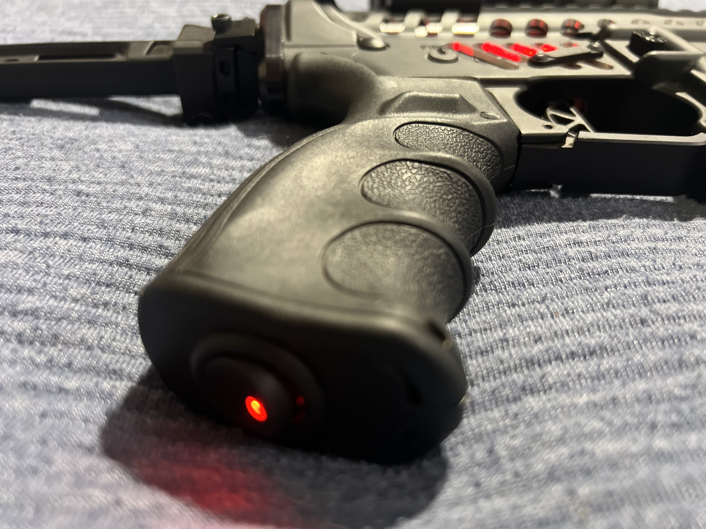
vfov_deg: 53.1
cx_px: 353
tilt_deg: -37.8
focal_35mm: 26
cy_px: 264
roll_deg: -3.4
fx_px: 530
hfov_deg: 67.3
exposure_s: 1/40
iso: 500
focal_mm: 5.7
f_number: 1.5
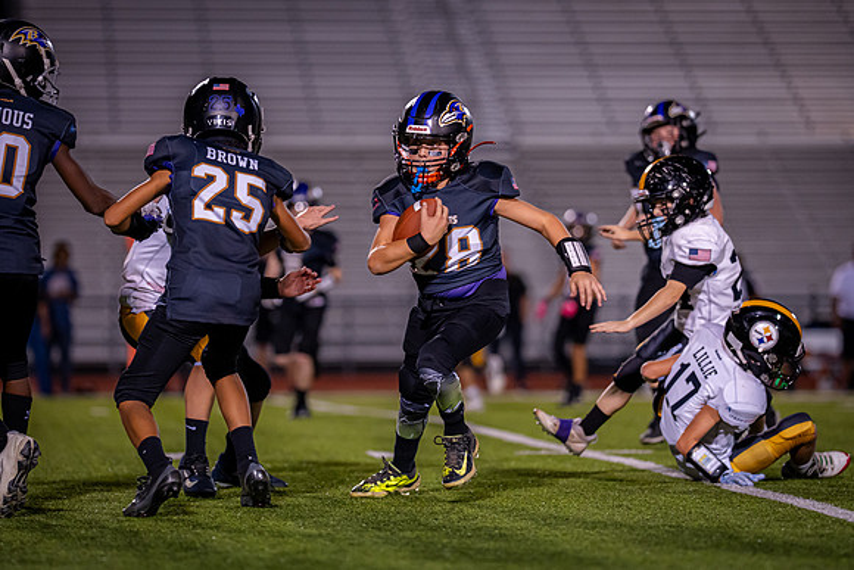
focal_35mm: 189
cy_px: 260
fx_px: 4489
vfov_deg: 7.3
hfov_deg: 10.9
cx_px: 427
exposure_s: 1/1250
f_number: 1.8
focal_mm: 135
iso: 1600
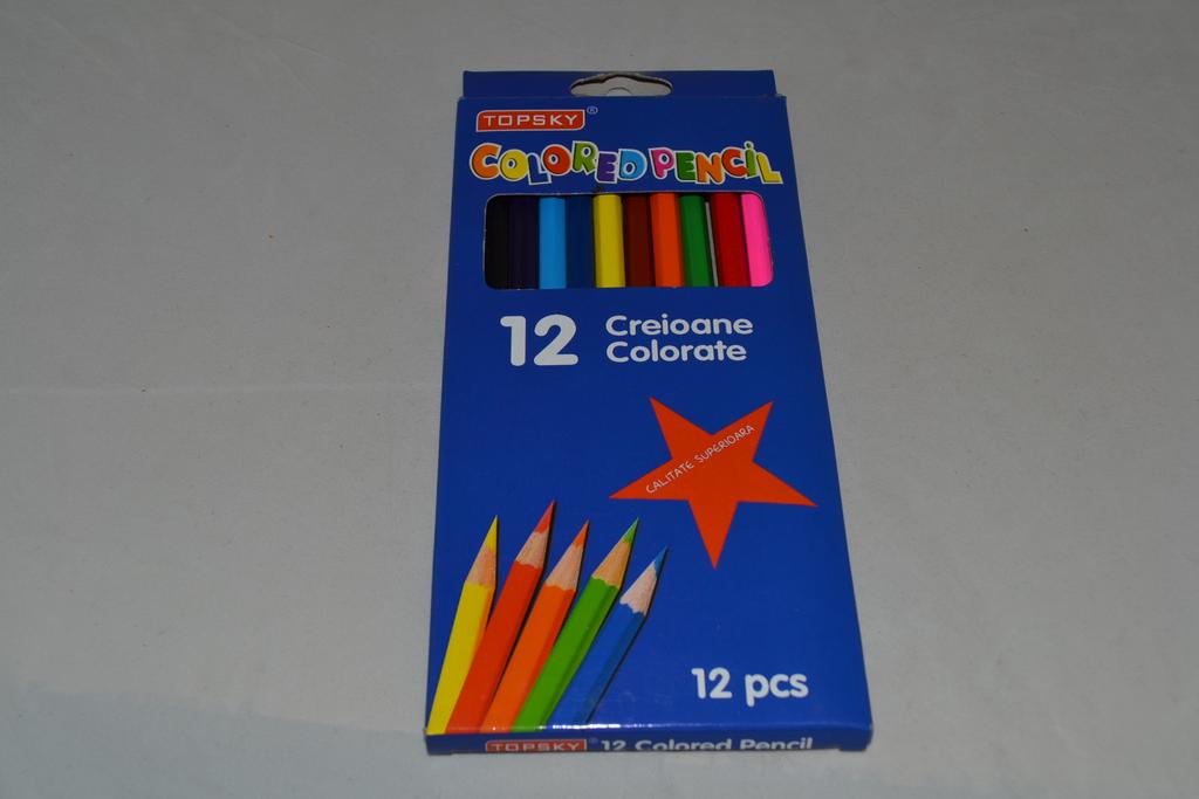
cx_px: 600
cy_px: 400
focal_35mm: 39
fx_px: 1299
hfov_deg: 49.5
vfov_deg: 34.2
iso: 100
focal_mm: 26
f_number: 8
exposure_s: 1/60
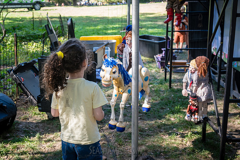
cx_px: 95
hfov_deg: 44.3
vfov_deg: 30.5
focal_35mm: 44
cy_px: 80
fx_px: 293
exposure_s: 1/250
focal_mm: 36
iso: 1000
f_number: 4.5
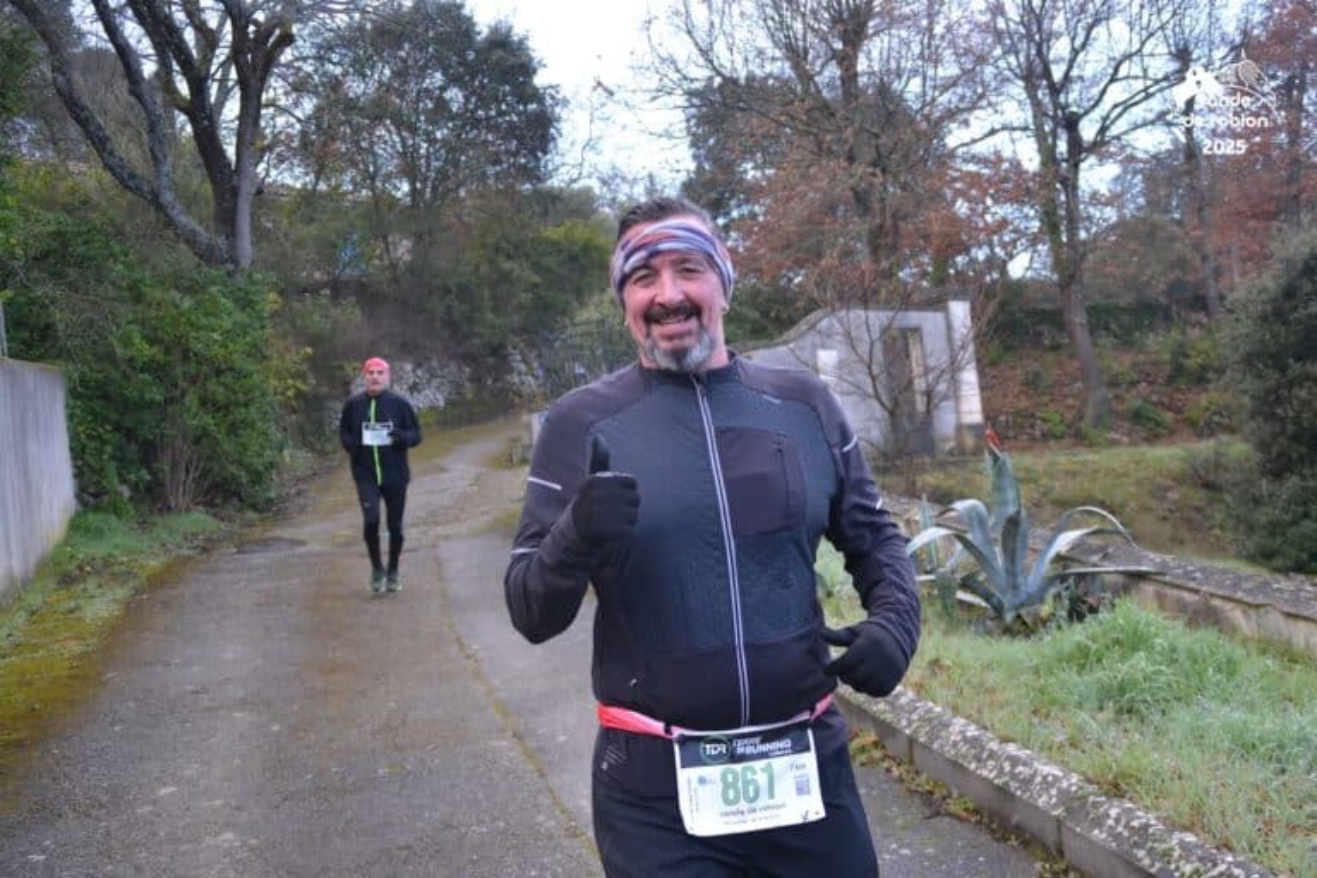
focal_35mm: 42
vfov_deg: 31.9
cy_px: 439
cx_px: 658
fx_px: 1536
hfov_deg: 46.4
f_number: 4
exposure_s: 1/500
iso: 640
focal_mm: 28
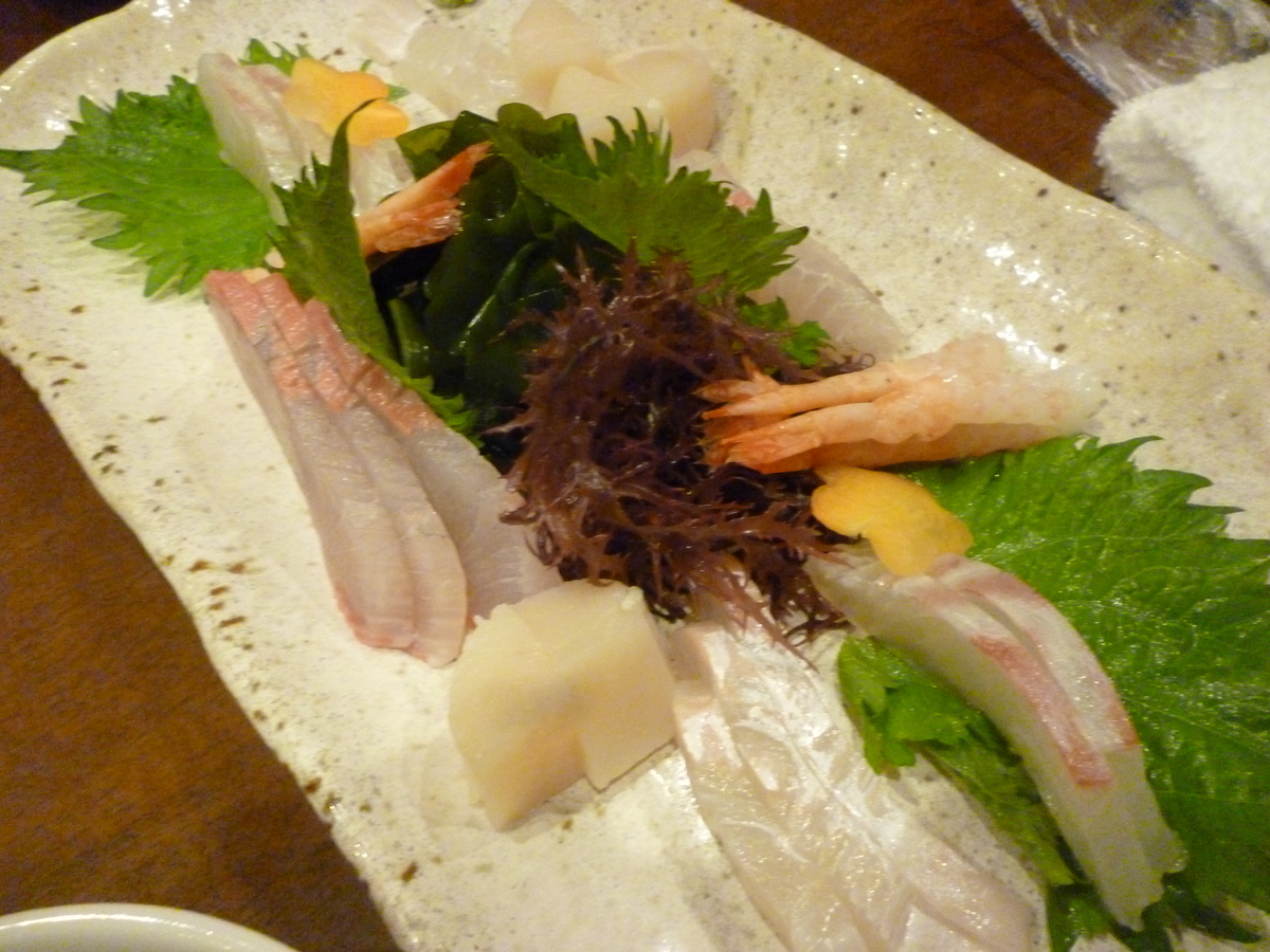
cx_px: 635
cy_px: 476
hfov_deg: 63.4
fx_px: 1027
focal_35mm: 28
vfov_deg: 49.7
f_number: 3.1
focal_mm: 5
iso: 800
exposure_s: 1/40
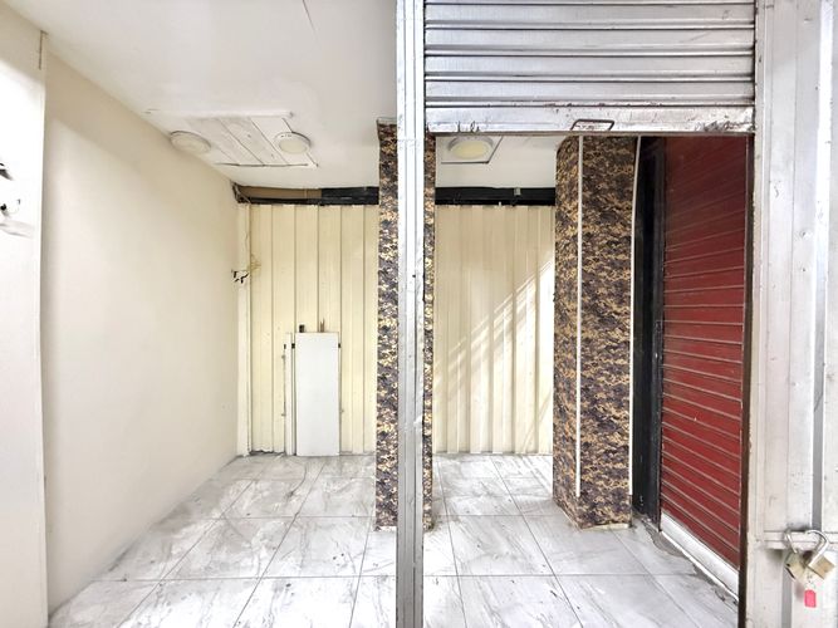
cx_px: 419
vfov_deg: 85.7
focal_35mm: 14
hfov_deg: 102.1
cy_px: 314
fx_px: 339
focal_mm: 2.22
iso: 1000
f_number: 2.2
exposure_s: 1/40
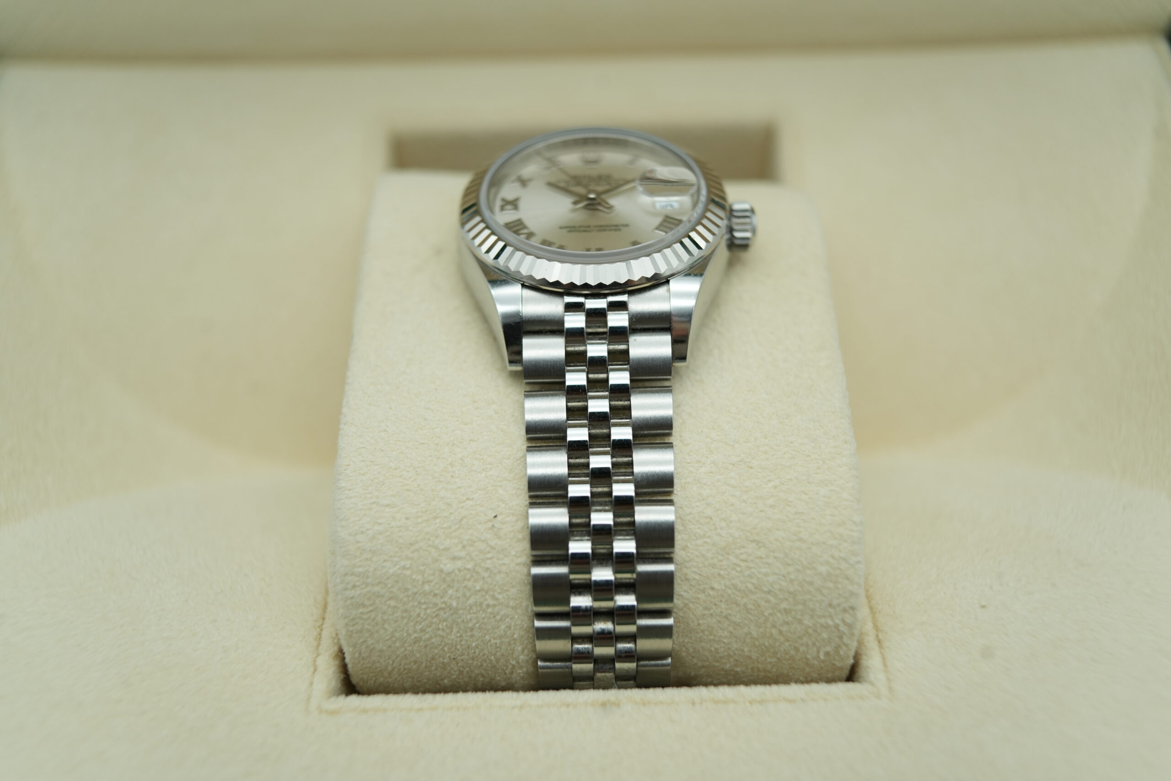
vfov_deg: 37.9
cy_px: 390
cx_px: 586
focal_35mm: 35
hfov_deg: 54.4
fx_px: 1138
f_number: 5
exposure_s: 1/250
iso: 400
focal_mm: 35
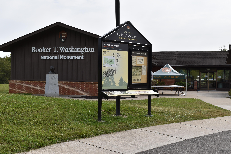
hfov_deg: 42.3
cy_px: 77
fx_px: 298
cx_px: 116
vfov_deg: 28.9
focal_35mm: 46
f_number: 10
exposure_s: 1/200
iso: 100
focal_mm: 31
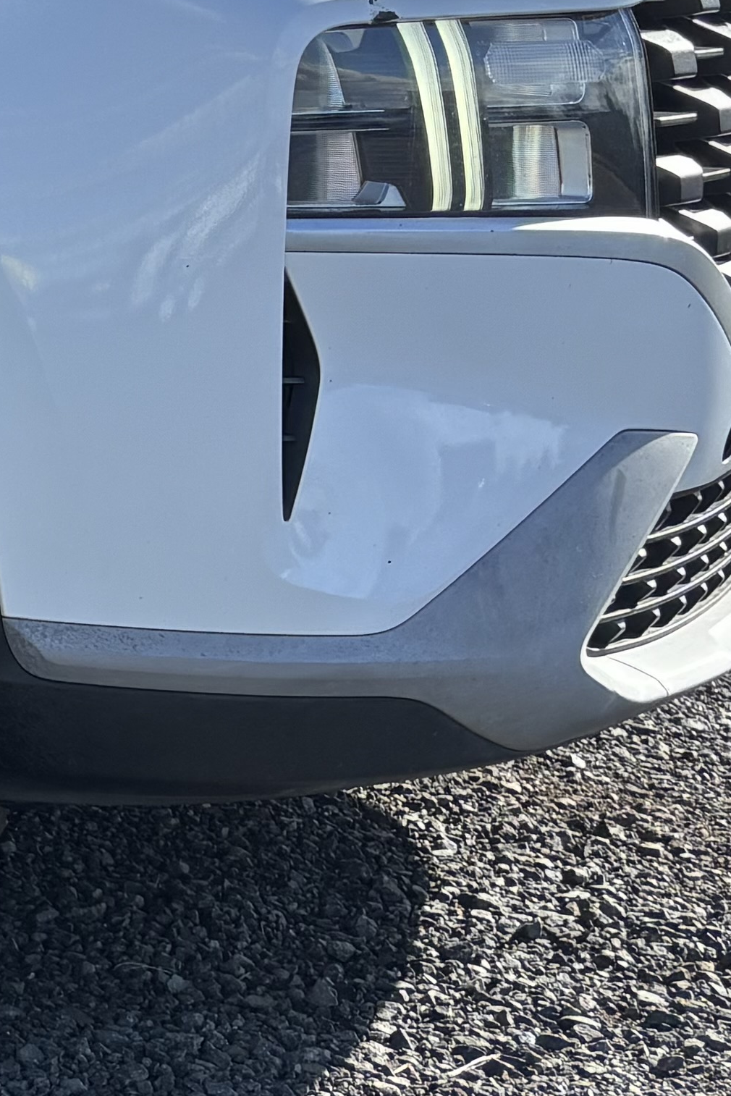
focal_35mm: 102
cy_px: 382
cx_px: -987
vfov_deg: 20.0
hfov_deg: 11.3
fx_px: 3105
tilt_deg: -6.2
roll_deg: +0.8
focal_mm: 5.96
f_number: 1.6
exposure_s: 1/2062
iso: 50
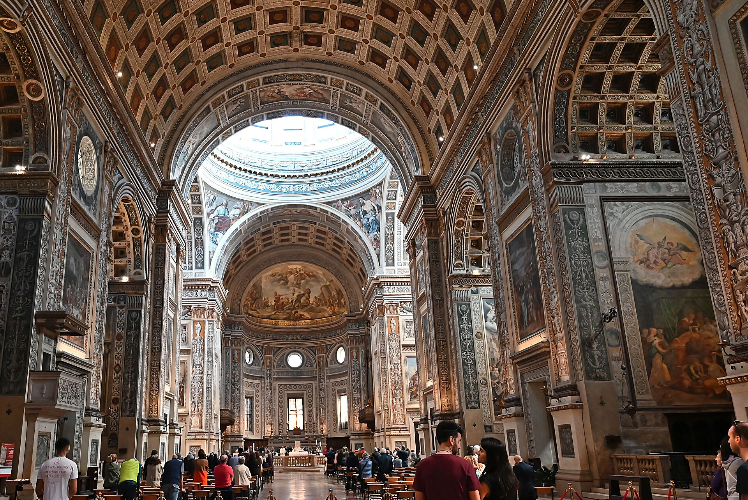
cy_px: 265
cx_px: 296
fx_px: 624
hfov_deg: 61.3
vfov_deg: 43.6
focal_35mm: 30
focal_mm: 24
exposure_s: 1/100
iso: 3200
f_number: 4
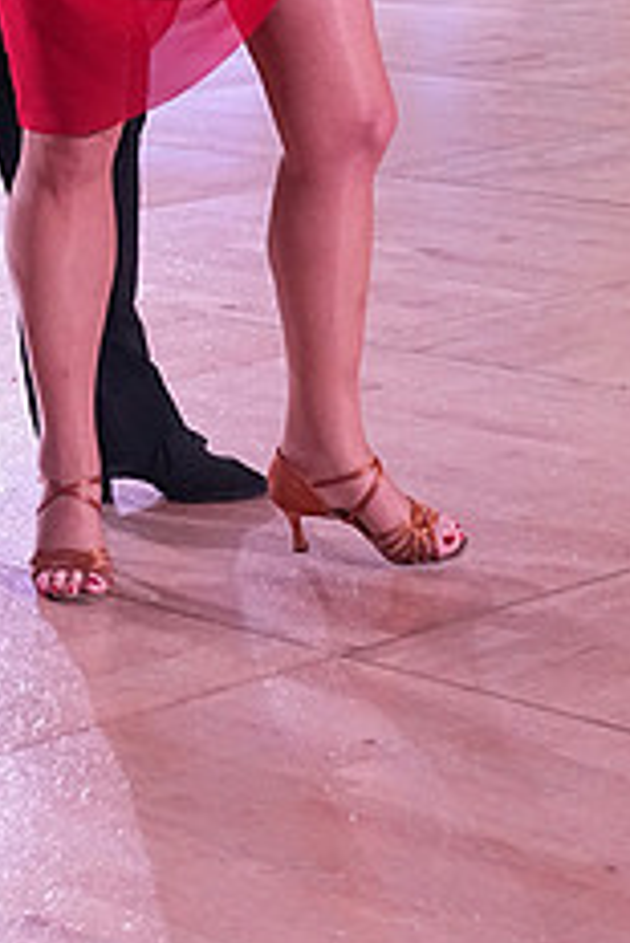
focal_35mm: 135
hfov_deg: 10.0
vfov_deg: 14.7
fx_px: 3538
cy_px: -199
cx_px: -100
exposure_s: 1/400
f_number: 5.6
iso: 4000
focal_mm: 36
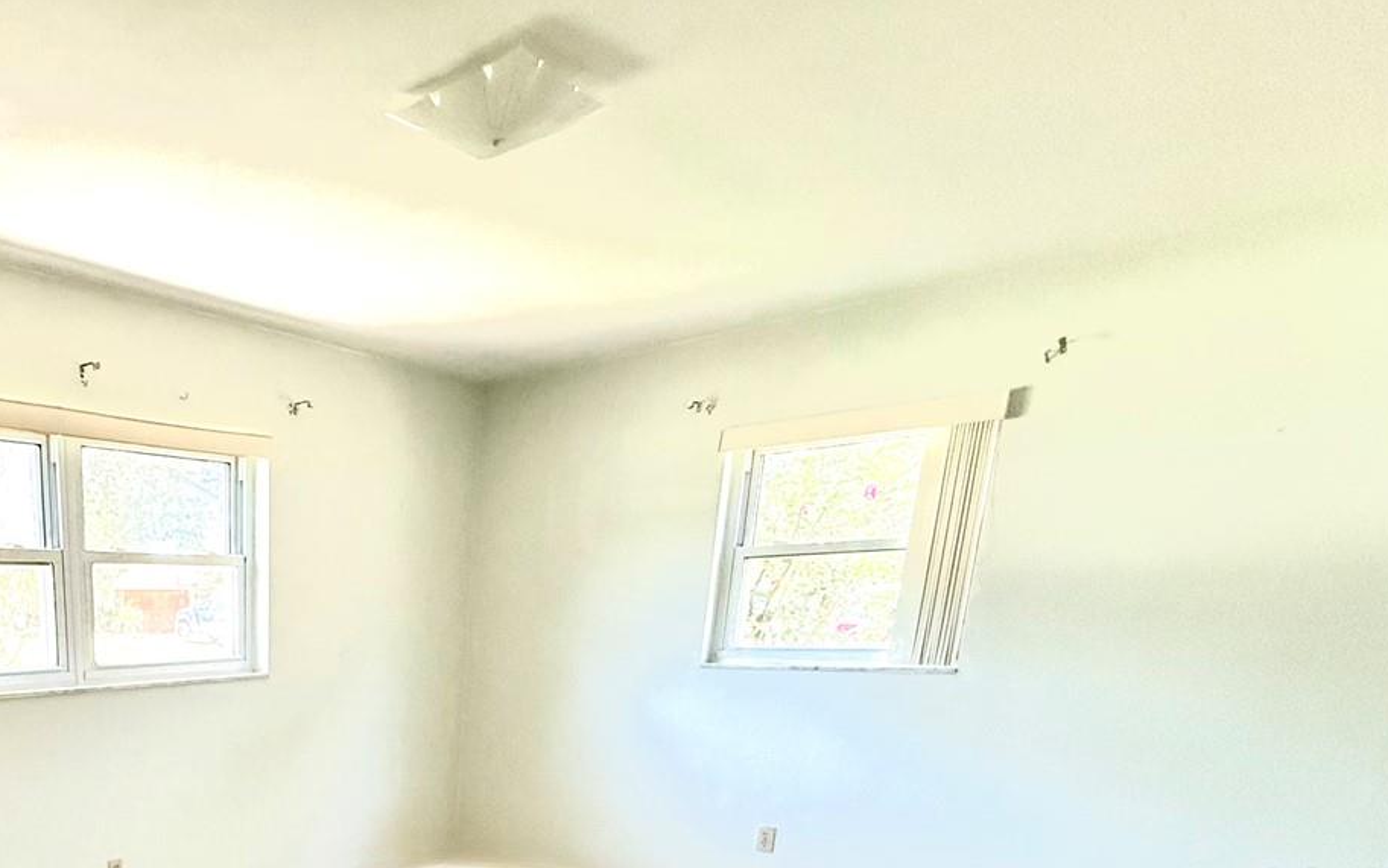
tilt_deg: -14.4
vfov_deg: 41.1
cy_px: 882
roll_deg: +1.5
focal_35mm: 26
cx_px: 192
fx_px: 984
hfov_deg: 61.6
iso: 640
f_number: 2.2
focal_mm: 2.22
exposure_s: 1/120
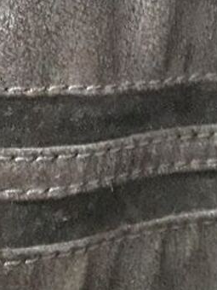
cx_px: 42
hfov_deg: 13.9
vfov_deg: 17.5
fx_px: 886
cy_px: -74
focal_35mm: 106
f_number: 1.9
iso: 800
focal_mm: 3.6
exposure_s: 1/17
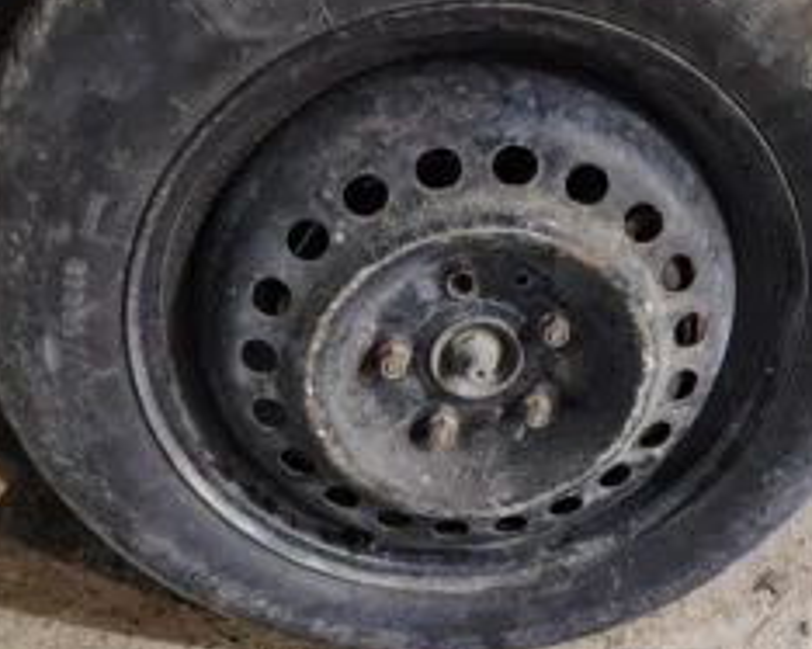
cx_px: 493
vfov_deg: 37.0
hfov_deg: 45.5
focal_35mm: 40
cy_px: 423
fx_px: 961
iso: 4541
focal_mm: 5.25
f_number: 1.75
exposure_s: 1/16.7
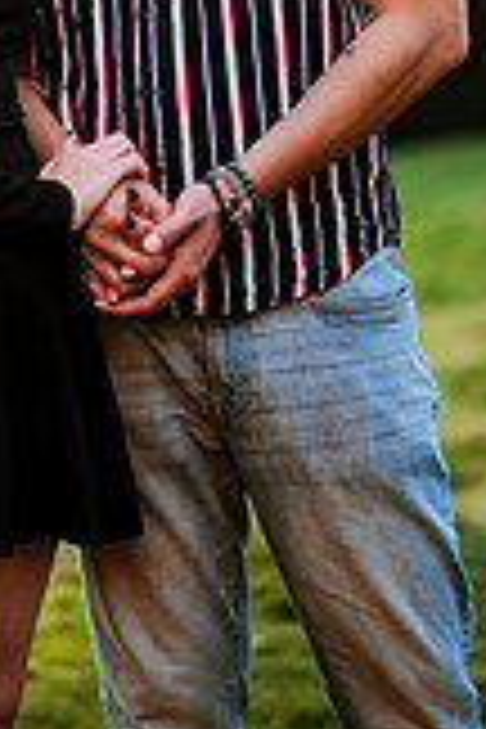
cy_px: -112
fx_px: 3260
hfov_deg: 8.5
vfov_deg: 12.5
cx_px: 94
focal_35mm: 161
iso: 100
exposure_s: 1/800
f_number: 1.4
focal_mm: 58
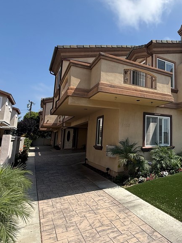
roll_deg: +0.0
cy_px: 111
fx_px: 175
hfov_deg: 48.3
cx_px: 168
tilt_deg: +9.5
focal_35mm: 25
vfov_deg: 69.3
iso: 50
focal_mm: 2.22
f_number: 2.2
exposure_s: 1/1235
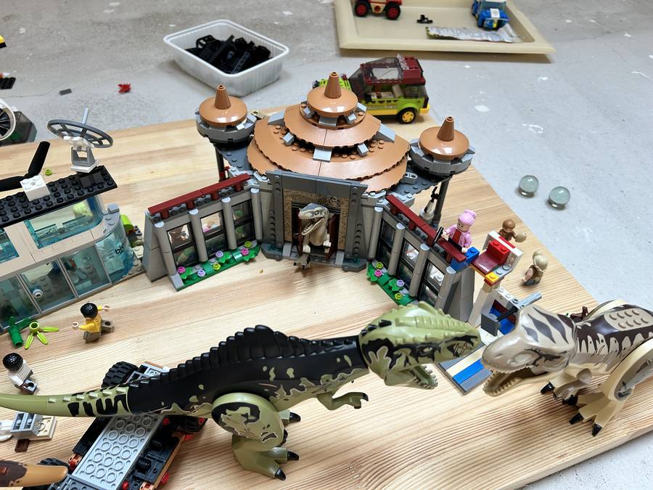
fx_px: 490
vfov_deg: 53.1
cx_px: 326
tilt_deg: -45.4
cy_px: 245
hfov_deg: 67.3
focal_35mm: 26
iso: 64
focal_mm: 5.7
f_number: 1.5
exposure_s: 1/121
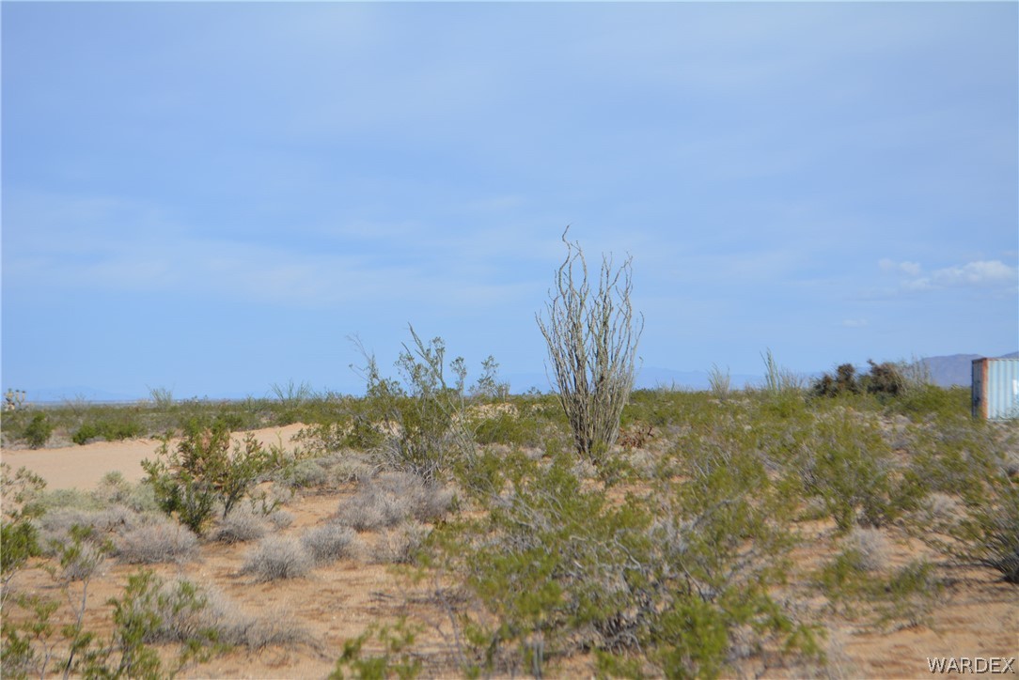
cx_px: 510
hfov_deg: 24.6
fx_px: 2336
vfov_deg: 16.6
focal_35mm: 82
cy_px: 340
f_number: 7.1
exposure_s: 1/1600
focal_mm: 55
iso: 400
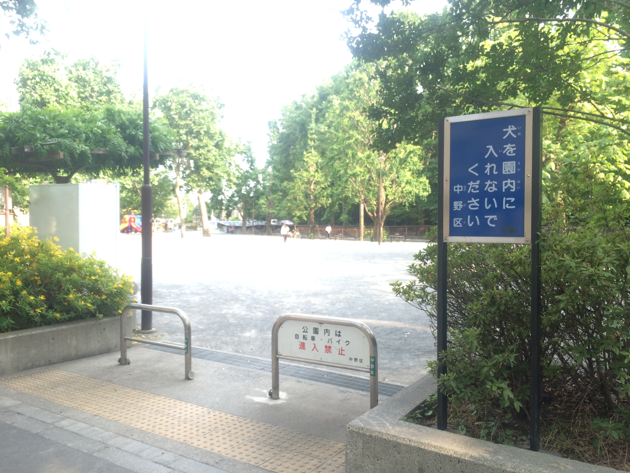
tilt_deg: -2.3
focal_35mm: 29
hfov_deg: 61.7
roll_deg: +0.3
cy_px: 236
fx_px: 528
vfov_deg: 48.2
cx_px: 315
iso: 32
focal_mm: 4.15
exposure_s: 1/120
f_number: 2.2
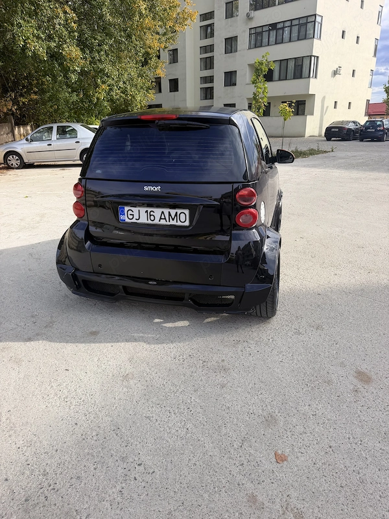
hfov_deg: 56.8
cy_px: 260
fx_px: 360
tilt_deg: -20.2
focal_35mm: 24
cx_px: 194
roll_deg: +0.1
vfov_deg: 71.6
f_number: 1.78
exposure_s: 1/2110
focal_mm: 6.76
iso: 80
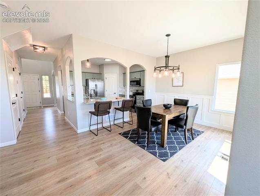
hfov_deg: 106.1
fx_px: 98
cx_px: 130
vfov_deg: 90.1
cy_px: 98
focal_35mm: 13
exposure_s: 1/223
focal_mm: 1.95
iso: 44
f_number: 2.2
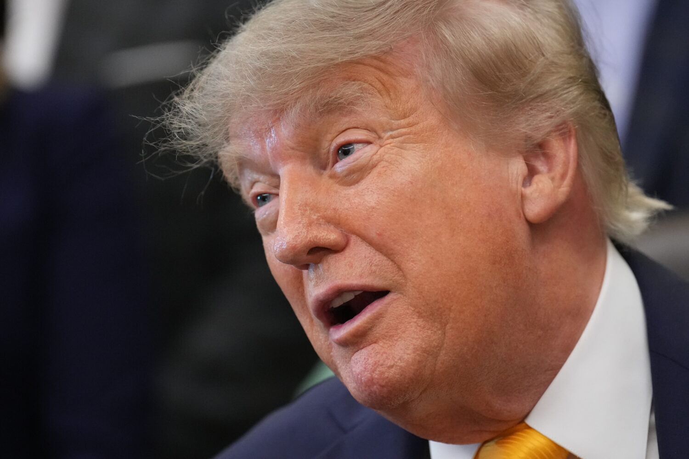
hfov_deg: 6.9
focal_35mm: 300
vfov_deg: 4.6
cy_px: 230
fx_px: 5741
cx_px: 344
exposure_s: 1/250
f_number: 2.8
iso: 4000
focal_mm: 200
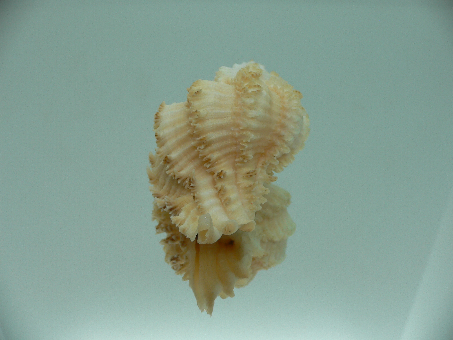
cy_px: 170
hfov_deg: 52.6
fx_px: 458
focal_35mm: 35
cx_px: 226
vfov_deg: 40.7
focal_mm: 4.6
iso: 80
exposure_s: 1/80
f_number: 2.8
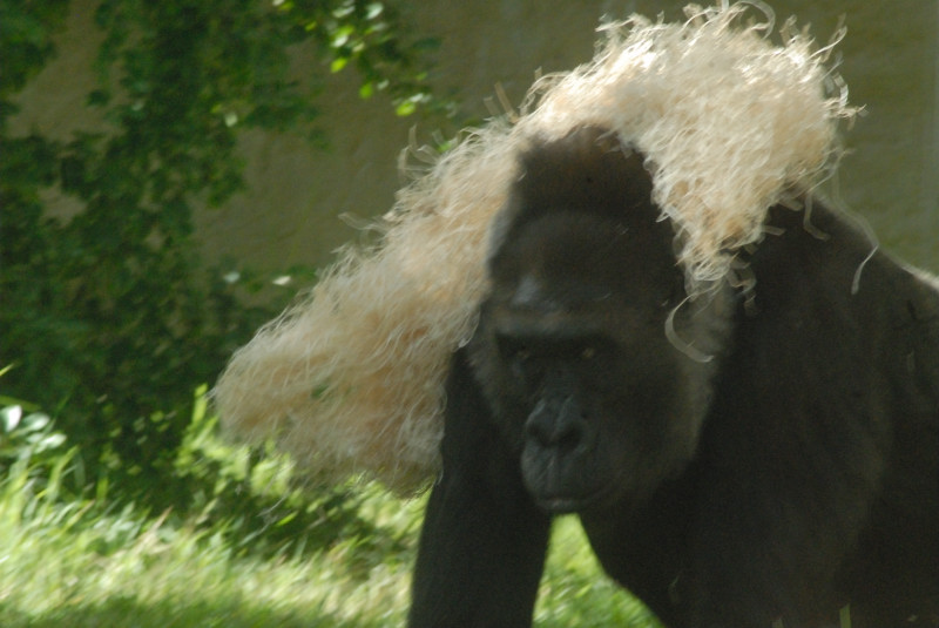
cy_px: 314
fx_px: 11748
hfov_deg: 4.6
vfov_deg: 3.1
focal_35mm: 450
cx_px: 470
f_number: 22
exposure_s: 1/90
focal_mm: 300
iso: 1600
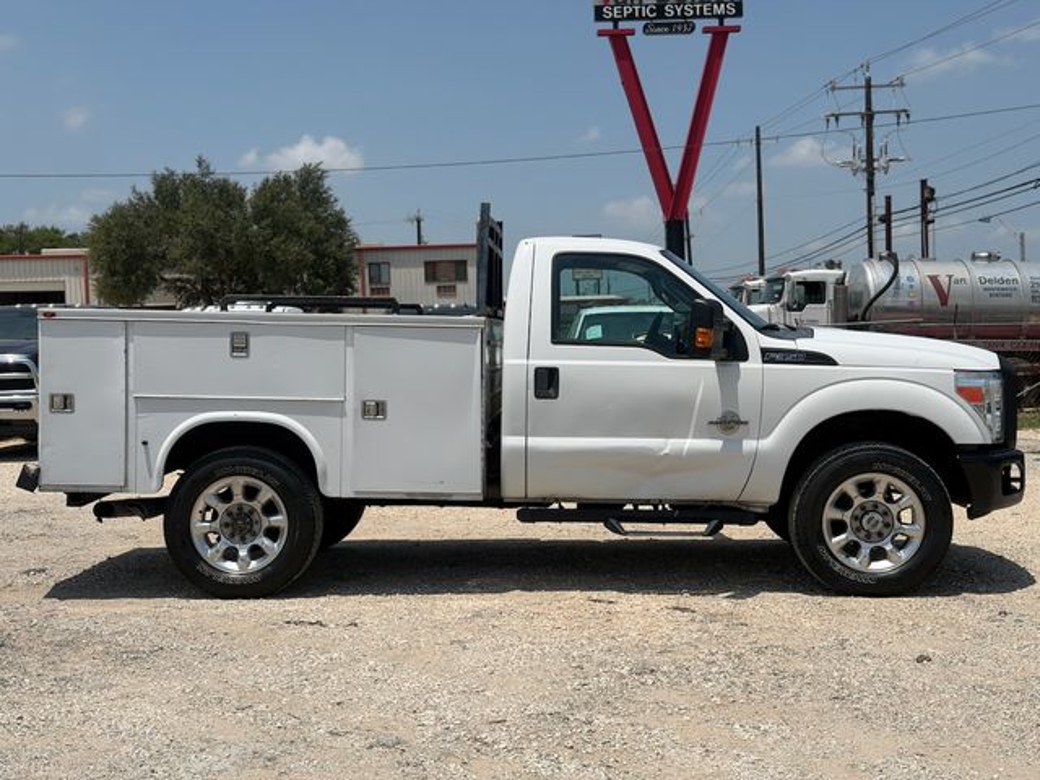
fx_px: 1442
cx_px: 520
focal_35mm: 48
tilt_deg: -1.5
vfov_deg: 30.3
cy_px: 390
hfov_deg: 39.7
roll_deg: +1.9
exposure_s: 1/11364
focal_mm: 6.76
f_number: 1.78
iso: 64
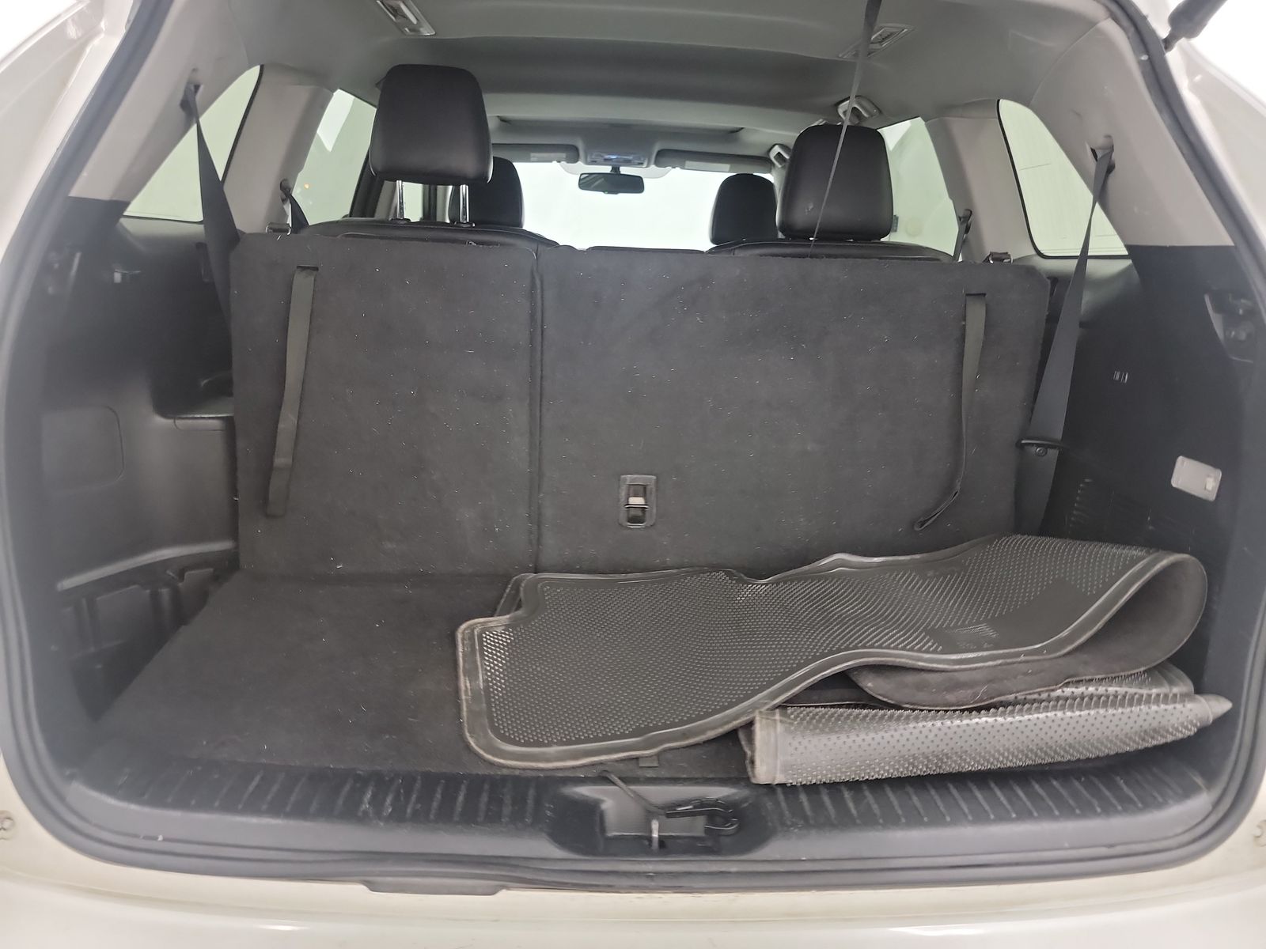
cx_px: 633
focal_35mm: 24
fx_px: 878
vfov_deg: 56.8
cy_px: 474
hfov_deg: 71.6
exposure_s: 1/19
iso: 775
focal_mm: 6.7
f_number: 1.8
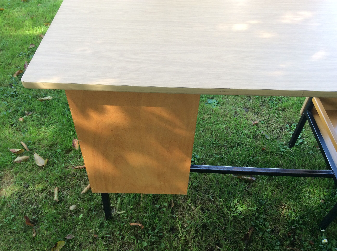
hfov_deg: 56.9
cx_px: 168
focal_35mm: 32
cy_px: 126
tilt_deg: -44.8
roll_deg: +0.3
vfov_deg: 44.1
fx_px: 311
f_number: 2.4
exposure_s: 1/100
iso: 32
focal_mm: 3.3
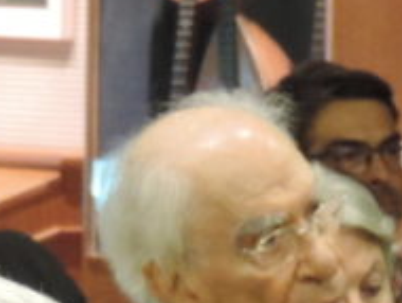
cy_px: 687
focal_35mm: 565
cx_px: 209
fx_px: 6570
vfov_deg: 2.6
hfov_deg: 3.5
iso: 720
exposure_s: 1/25
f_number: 4.2
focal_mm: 18.7
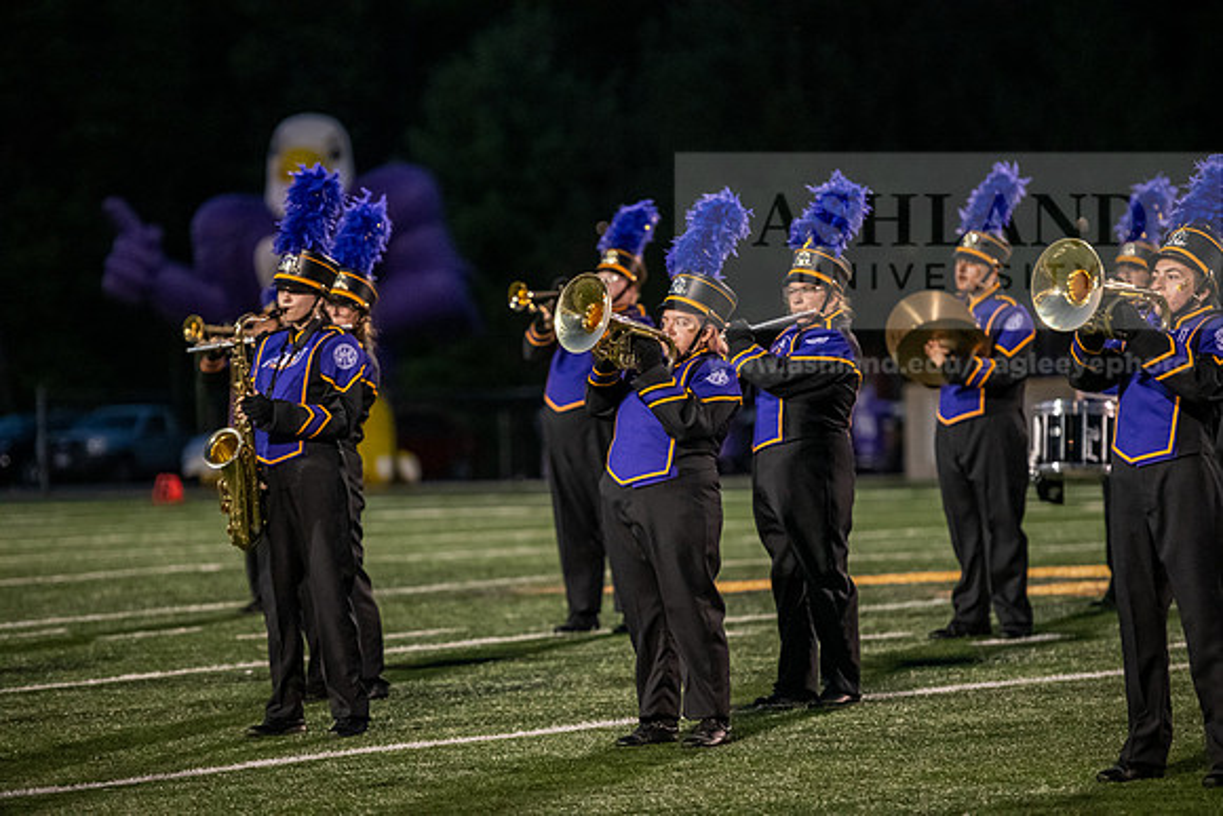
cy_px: 408
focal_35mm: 180
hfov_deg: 11.4
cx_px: 612
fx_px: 6116
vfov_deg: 7.6
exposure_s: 1/640
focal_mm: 180
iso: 4000
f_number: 3.2
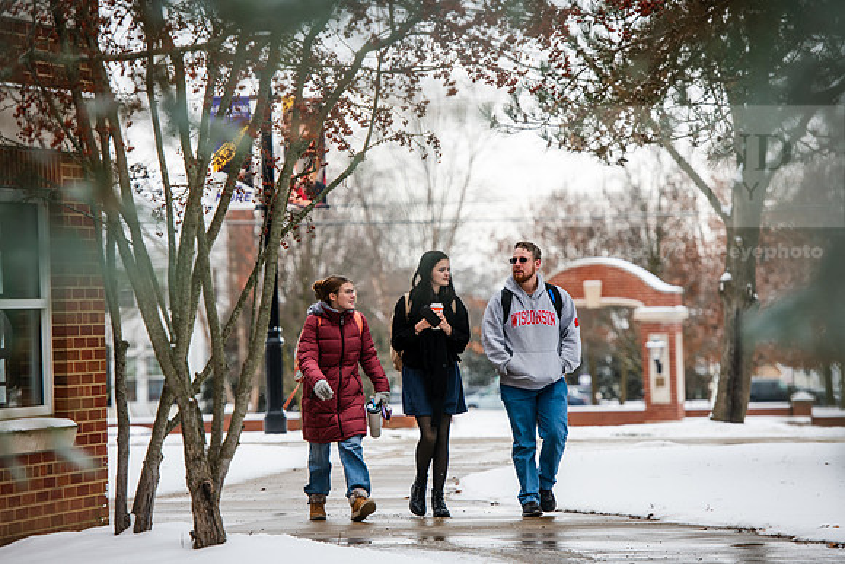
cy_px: 282
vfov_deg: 8.3
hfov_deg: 12.4
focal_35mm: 165
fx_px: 3874
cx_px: 422
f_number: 4
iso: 160
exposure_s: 1/500
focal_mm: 165
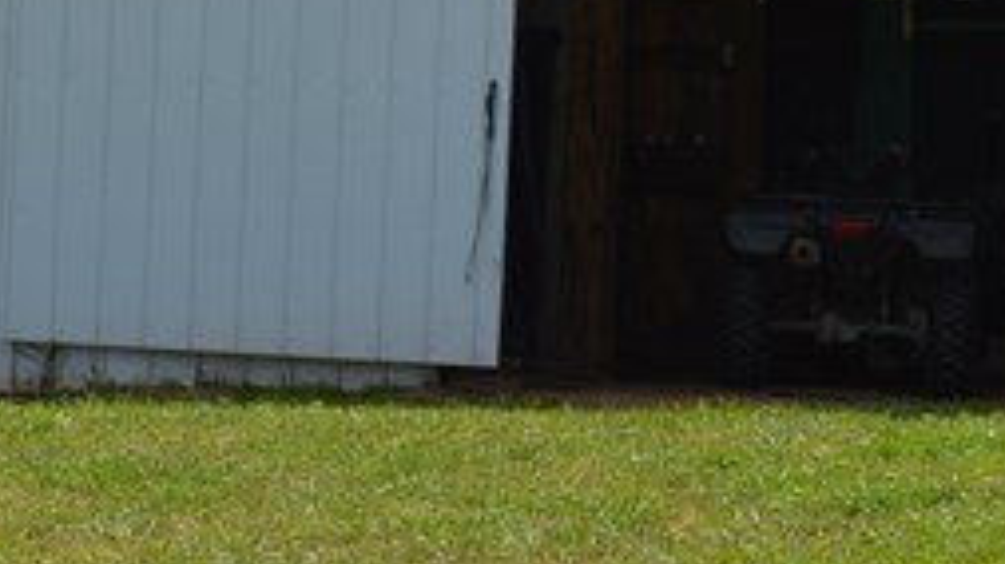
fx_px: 6099
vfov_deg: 5.3
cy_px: -20
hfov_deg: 9.4
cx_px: 522
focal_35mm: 229
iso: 100
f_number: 8
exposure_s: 1/250
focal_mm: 34
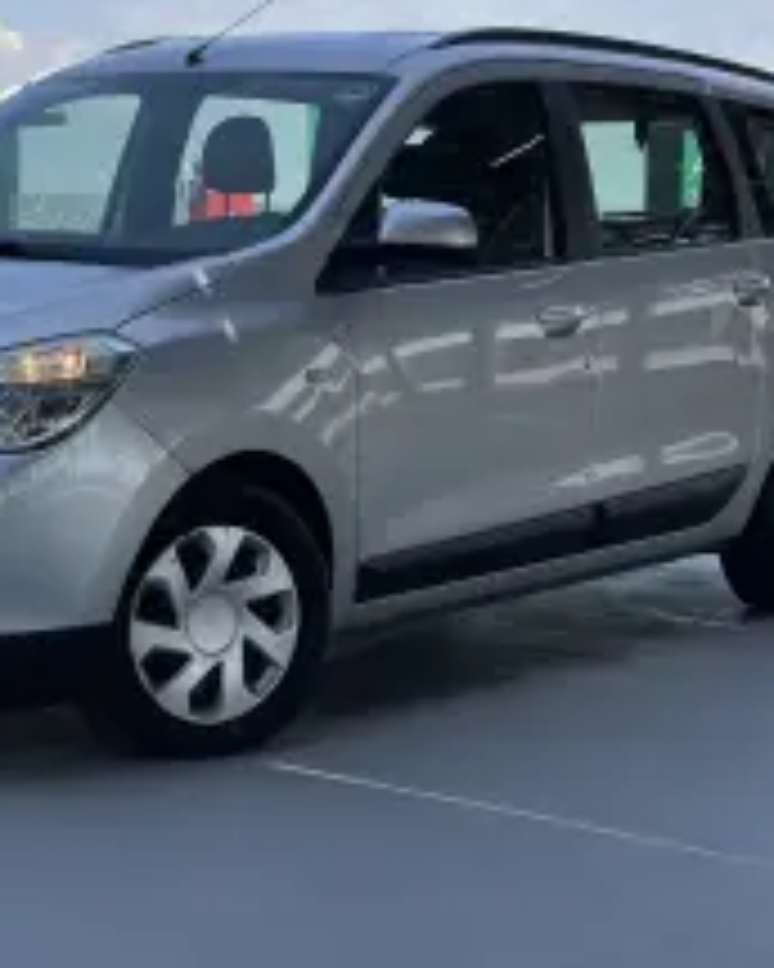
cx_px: 207
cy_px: 369
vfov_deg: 22.4
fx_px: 2434
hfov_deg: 18.0
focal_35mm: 85
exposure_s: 1/1410
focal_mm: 6
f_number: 2
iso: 32
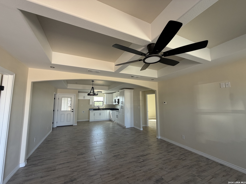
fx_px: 99
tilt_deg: +7.1
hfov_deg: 102.1
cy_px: 92
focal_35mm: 14
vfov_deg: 85.7
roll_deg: +0.6
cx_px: 123
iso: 125
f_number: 2.2
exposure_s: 1/121
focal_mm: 2.22
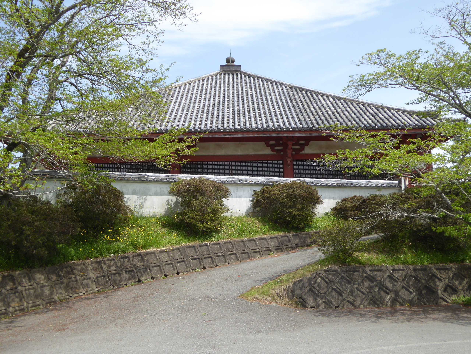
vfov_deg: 34.3
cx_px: 236
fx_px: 571
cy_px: 177
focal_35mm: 42
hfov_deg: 44.8
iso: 100
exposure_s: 1/500
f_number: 3.8
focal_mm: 7.2
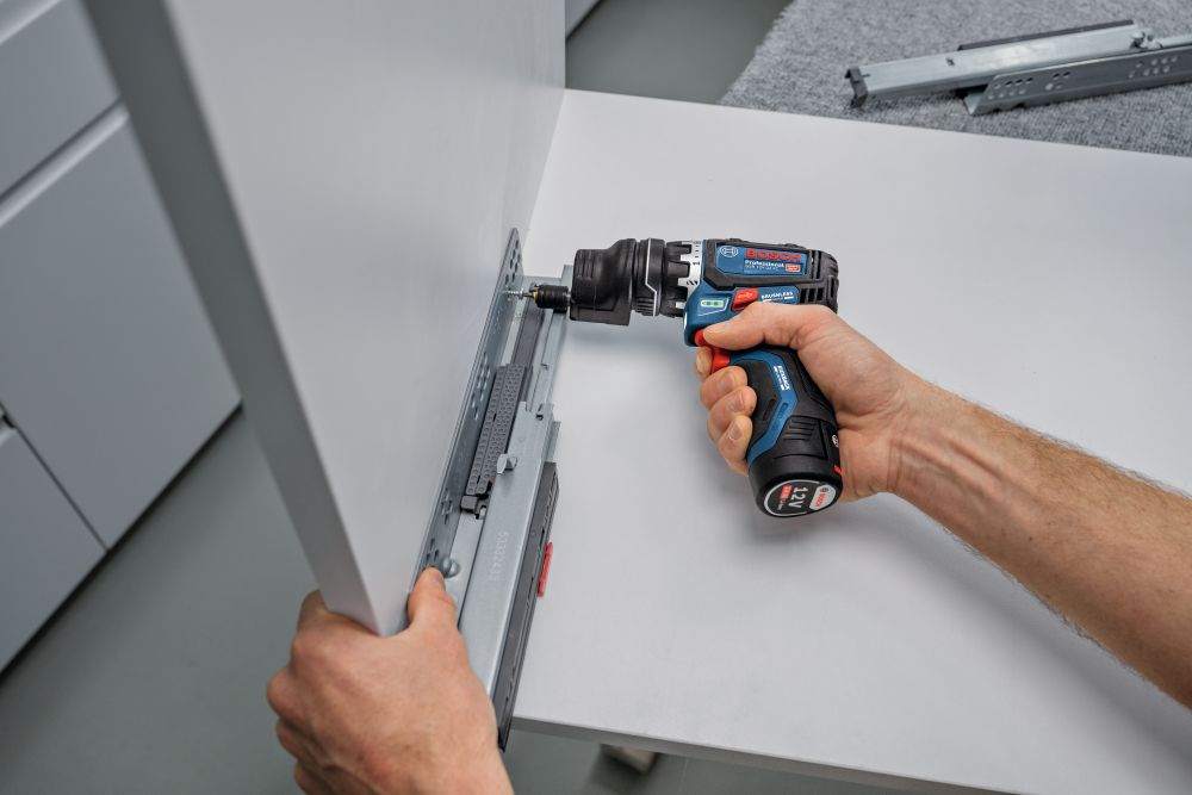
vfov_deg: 40.0
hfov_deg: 57.2
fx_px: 1093
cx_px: 596
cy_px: 398
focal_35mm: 33
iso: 400
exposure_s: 1/80
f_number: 5.6
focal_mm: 33
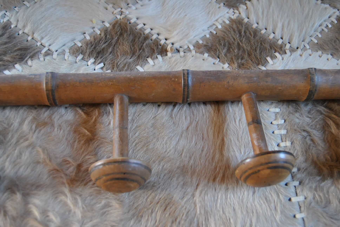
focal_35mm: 36
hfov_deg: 53.1
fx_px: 340
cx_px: 170
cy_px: 114
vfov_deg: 37.0
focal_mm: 24
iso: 800
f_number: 3.8
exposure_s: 1/30
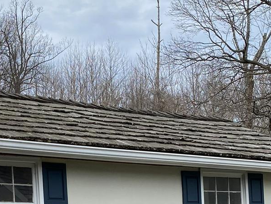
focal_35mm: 89
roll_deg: +3.4
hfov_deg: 21.6
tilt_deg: +0.2
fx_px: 697
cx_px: 38
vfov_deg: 15.7
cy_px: 275
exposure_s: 1/1701
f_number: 1.8
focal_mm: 4.25
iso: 32
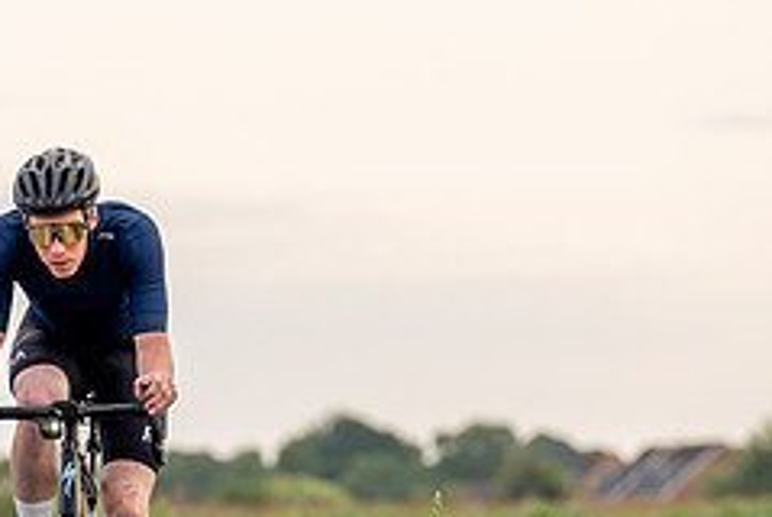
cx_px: 126
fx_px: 10413
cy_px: 376
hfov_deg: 4.2
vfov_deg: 2.8
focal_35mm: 485
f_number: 4.5
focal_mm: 200
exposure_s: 1/800
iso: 250
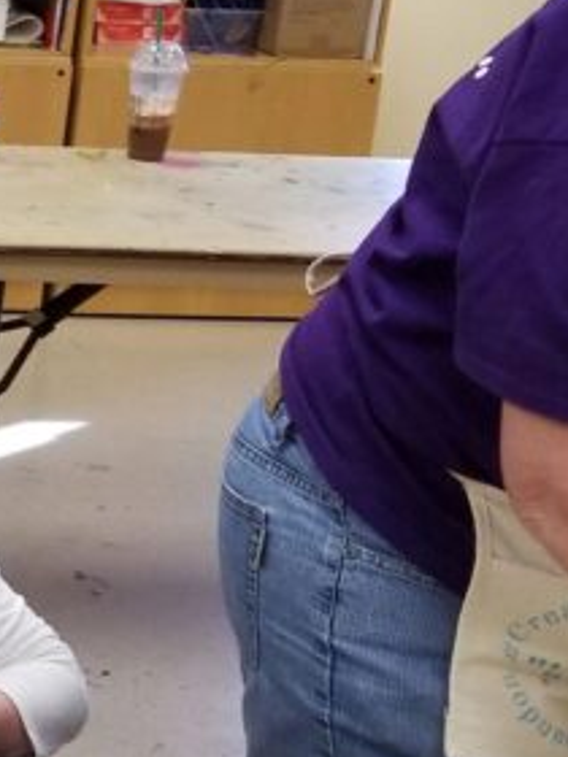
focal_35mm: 95
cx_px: -449
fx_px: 2078
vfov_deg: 20.6
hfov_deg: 13.9
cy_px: 484
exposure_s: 1/60
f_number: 1.7
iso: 160
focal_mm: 4.25
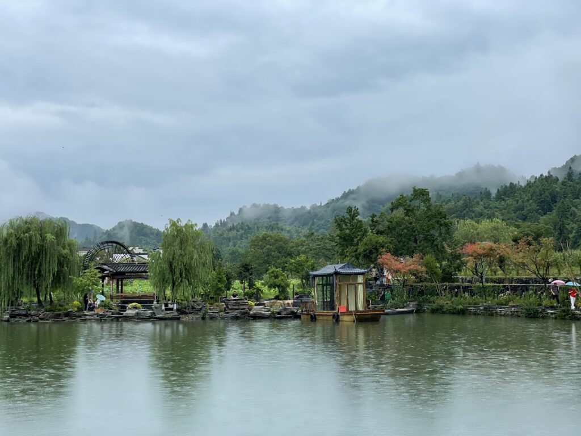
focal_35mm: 52
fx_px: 873
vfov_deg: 28.0
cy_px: 218
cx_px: 290
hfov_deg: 36.8
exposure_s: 1/1295
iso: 25
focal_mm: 6
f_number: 2
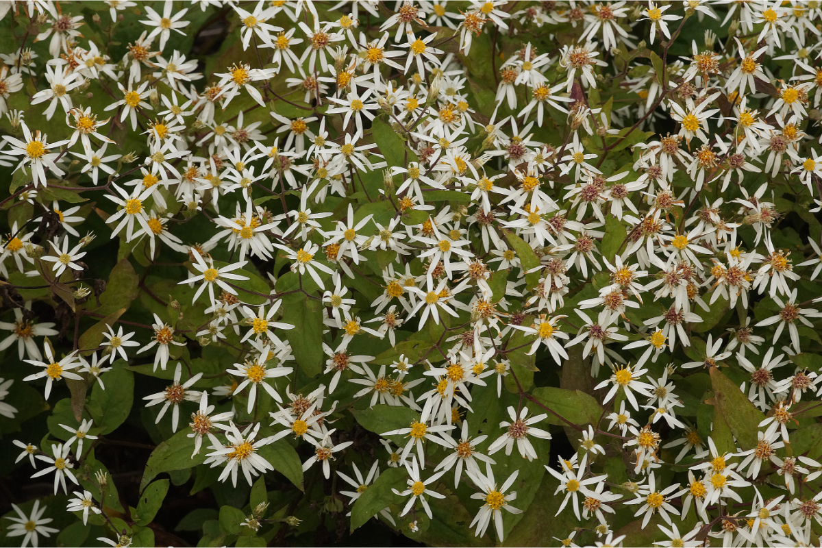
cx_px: 411
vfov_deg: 9.1
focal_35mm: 150
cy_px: 274
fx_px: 3425
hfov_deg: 13.7
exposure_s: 1/160
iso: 640
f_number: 13
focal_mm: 100
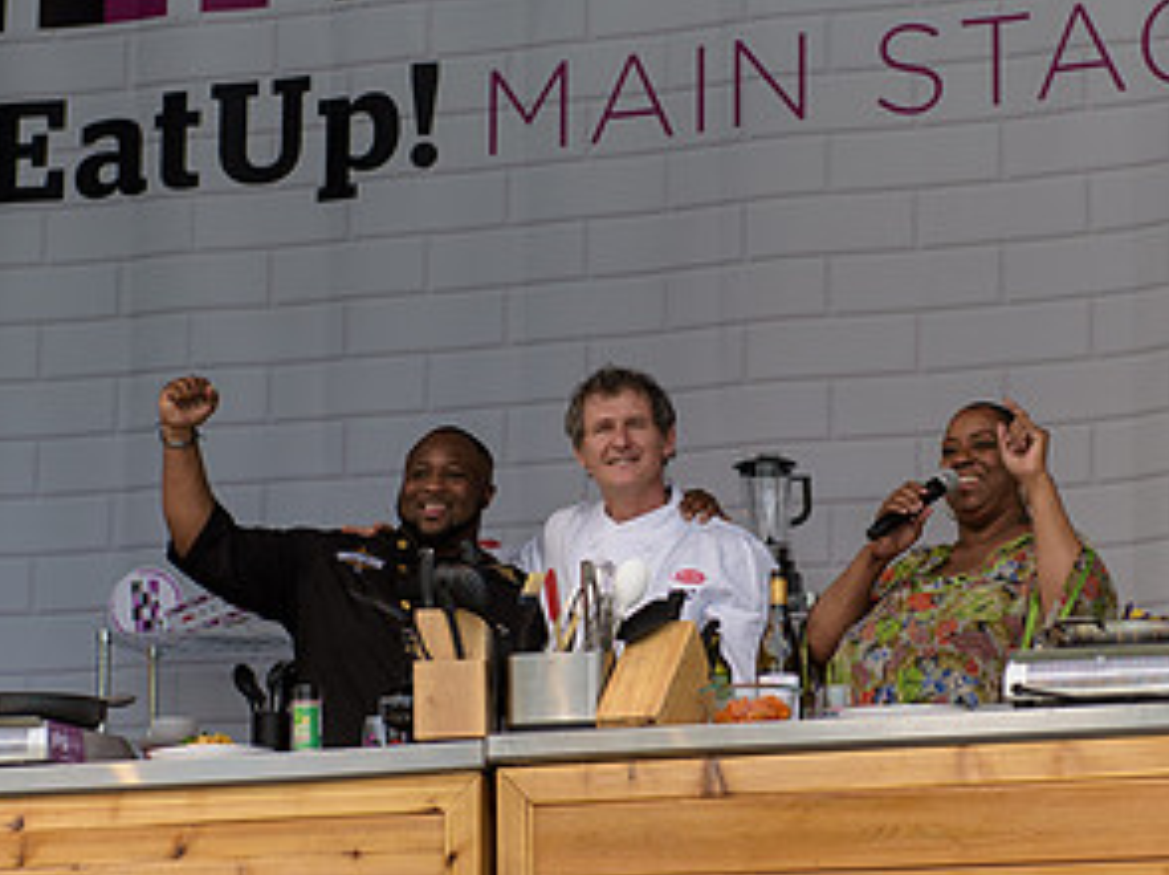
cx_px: 636
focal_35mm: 133
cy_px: 543
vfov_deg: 11.1
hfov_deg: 14.8
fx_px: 4488
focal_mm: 70
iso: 200
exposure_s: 1/1250
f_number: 3.2
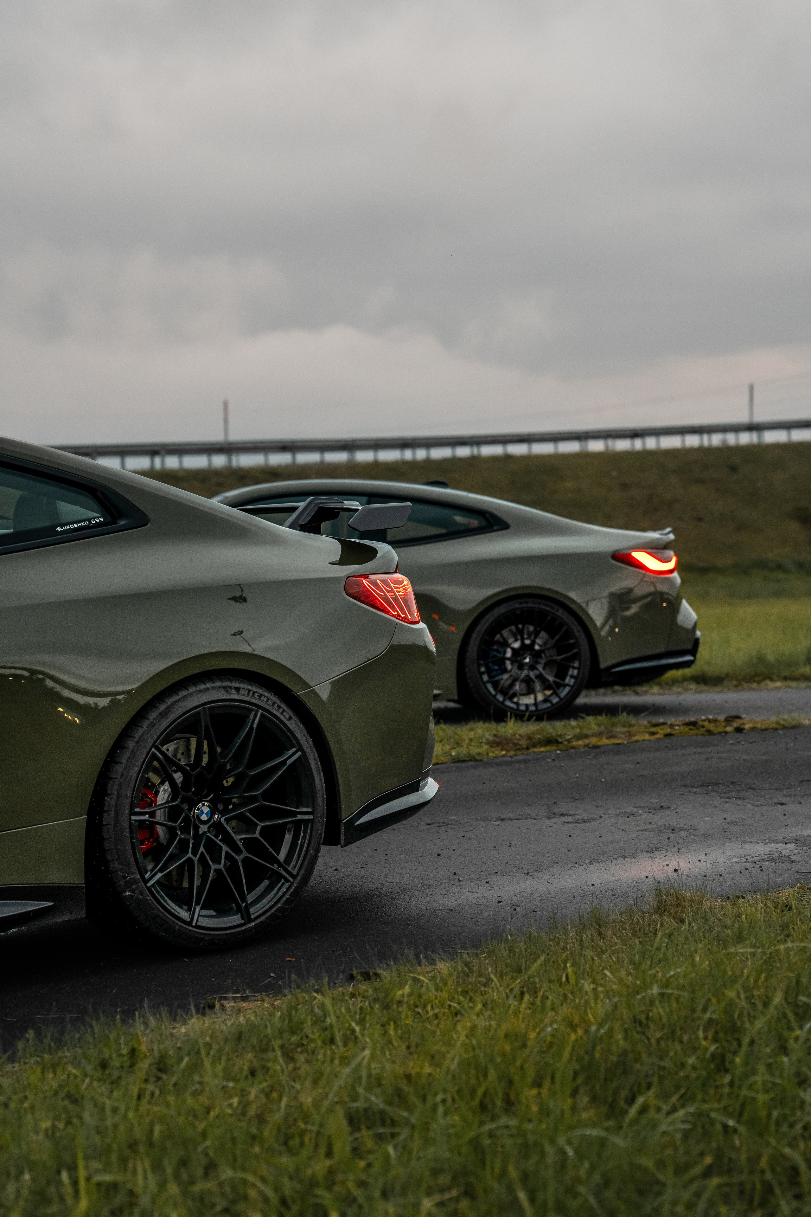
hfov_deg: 21.2
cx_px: 406
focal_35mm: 64
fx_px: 2162
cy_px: 608
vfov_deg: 31.4
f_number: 3.2
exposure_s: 1/100
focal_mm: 64
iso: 500
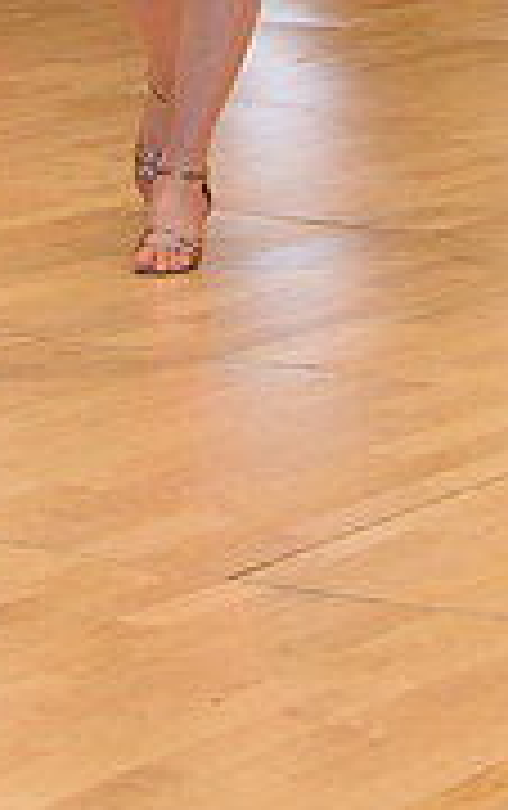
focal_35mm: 229
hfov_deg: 5.7
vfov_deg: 8.9
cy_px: -423
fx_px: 5057
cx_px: 83
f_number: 5
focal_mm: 70
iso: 2000
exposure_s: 1/250
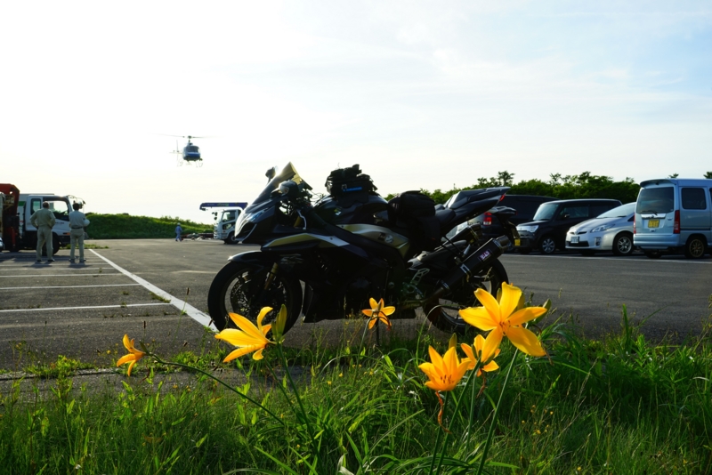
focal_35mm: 38
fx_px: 752
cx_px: 356
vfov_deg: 35.1
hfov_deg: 50.7
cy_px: 238
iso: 125
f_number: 16
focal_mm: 38
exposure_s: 1/60
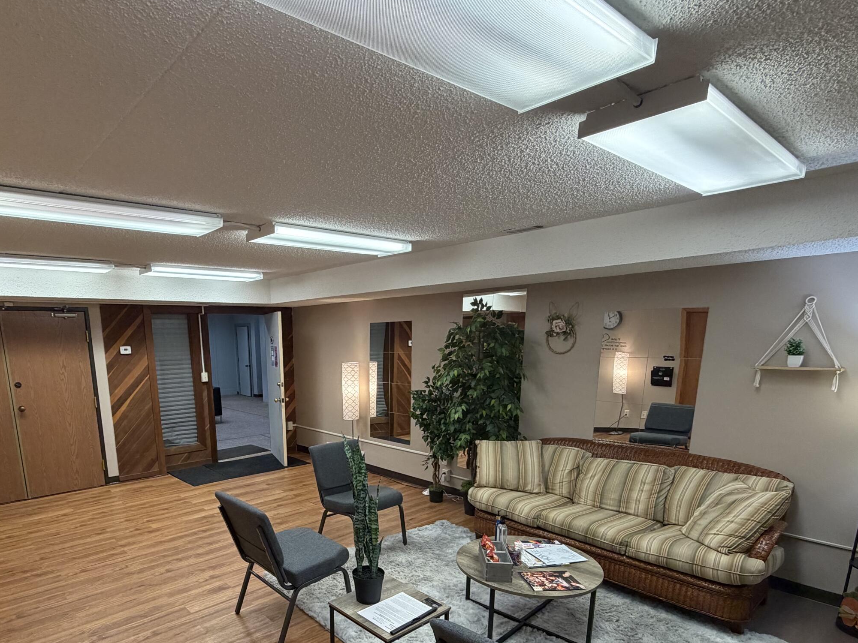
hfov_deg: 78.1
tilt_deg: -12.7
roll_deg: +0.7
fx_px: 521
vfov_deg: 61.0
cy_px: 455
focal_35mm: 21
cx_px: 344
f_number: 2.2
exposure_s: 1/60
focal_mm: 2.22
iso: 200
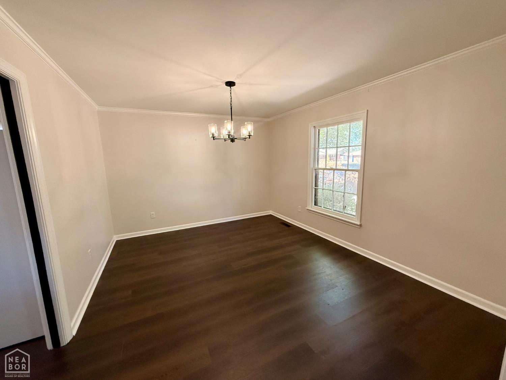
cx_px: 253
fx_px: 205
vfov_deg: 85.7
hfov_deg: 102.1
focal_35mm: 14
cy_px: 190
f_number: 2.2
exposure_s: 1/120
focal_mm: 2.22
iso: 320
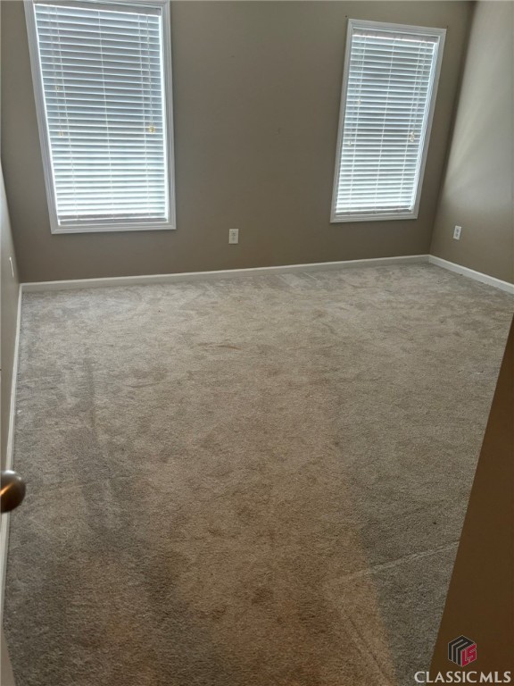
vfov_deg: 67.3
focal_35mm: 26
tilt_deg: -22.2
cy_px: 343
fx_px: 515
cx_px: 257
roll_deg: -3.1
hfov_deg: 53.1
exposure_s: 1/60
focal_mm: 5.96
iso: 160
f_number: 1.6
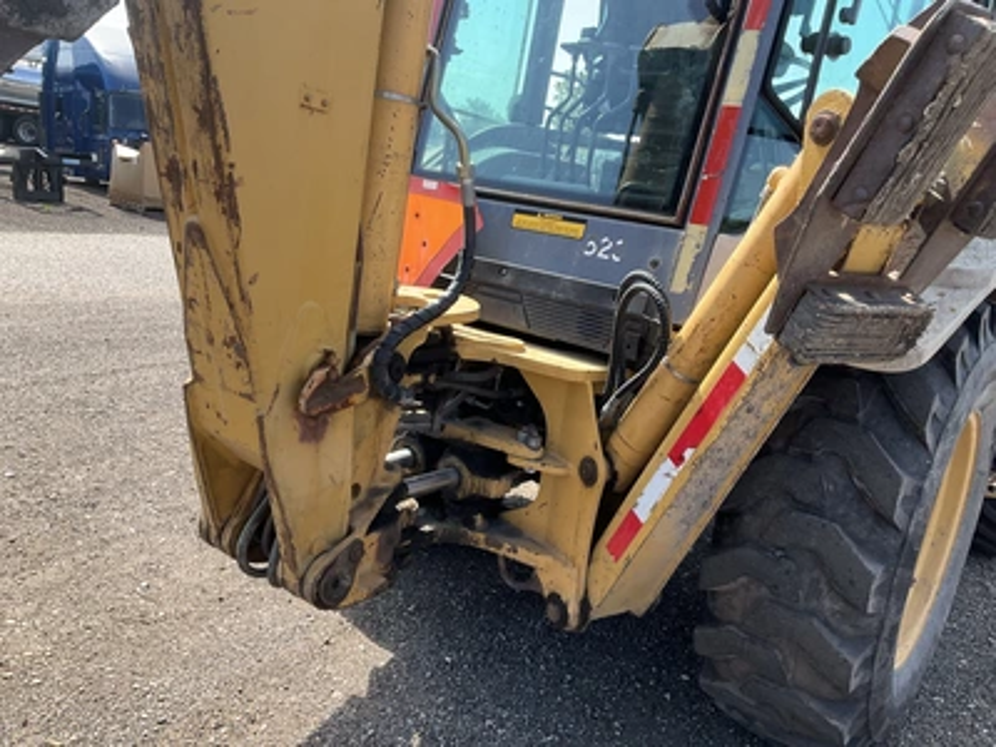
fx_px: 834
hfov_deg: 61.7
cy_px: 374
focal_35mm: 29
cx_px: 498
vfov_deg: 48.2
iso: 25
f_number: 1.8
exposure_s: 1/519
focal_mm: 3
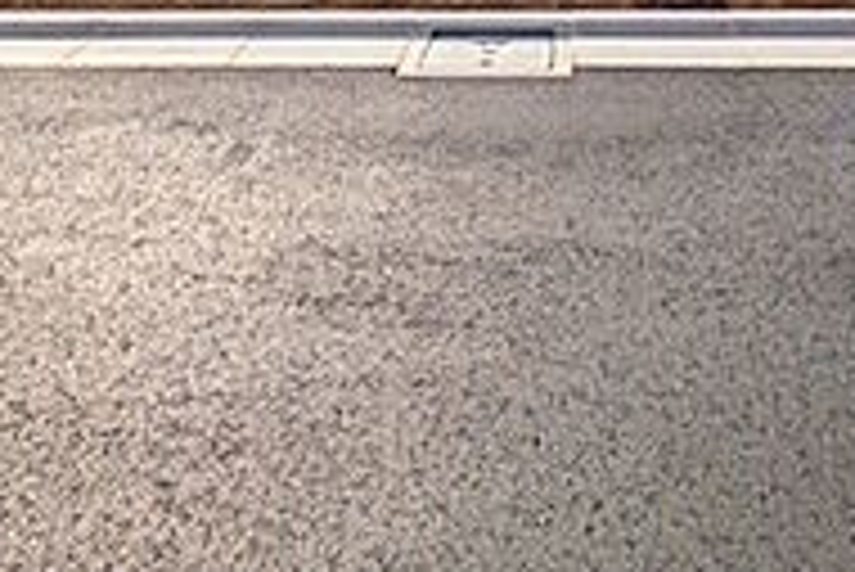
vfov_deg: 22.1
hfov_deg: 42.4
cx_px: 536
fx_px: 1093
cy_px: -365
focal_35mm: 46
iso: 49
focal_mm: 1.83
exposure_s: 1/10638
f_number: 2.2
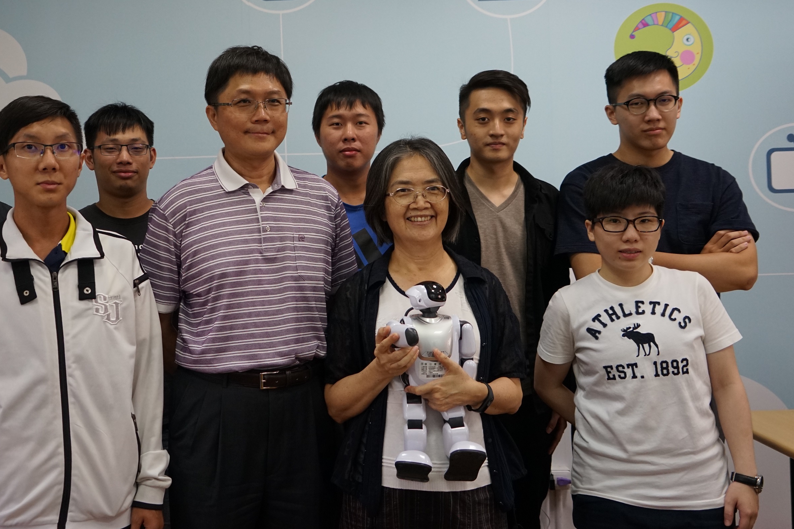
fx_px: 860
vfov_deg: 34.1
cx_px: 299
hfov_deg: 49.1
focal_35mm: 39
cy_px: 207
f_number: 4
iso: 1250
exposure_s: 1/160
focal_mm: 31
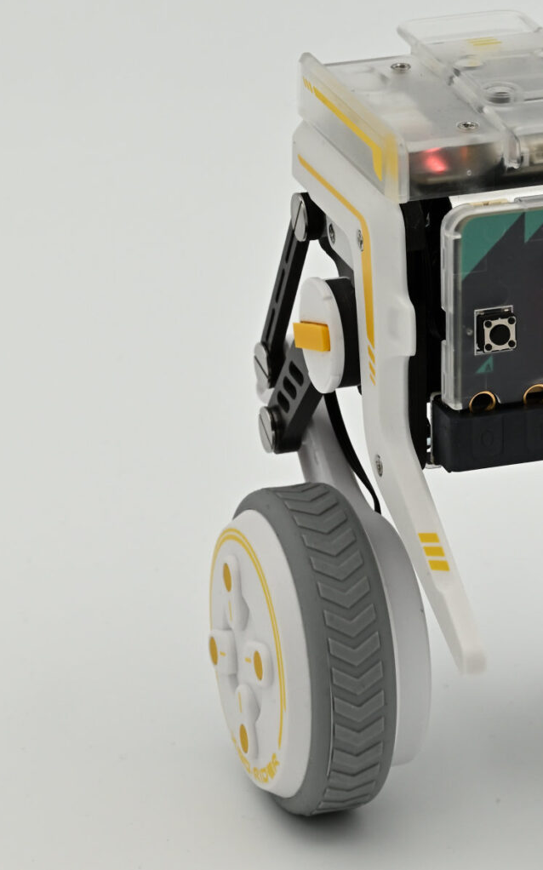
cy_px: 434
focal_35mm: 161
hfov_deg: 8.1
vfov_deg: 13.0
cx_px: 514
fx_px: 3815
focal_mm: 105
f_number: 22
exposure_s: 1/60
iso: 800
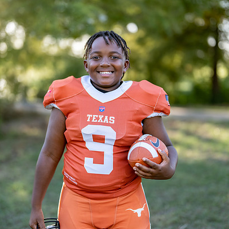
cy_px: 113
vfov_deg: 26.5
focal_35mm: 65
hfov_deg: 26.5
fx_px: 486
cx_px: 103
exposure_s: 1/1250
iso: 100
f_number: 1.2
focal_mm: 50
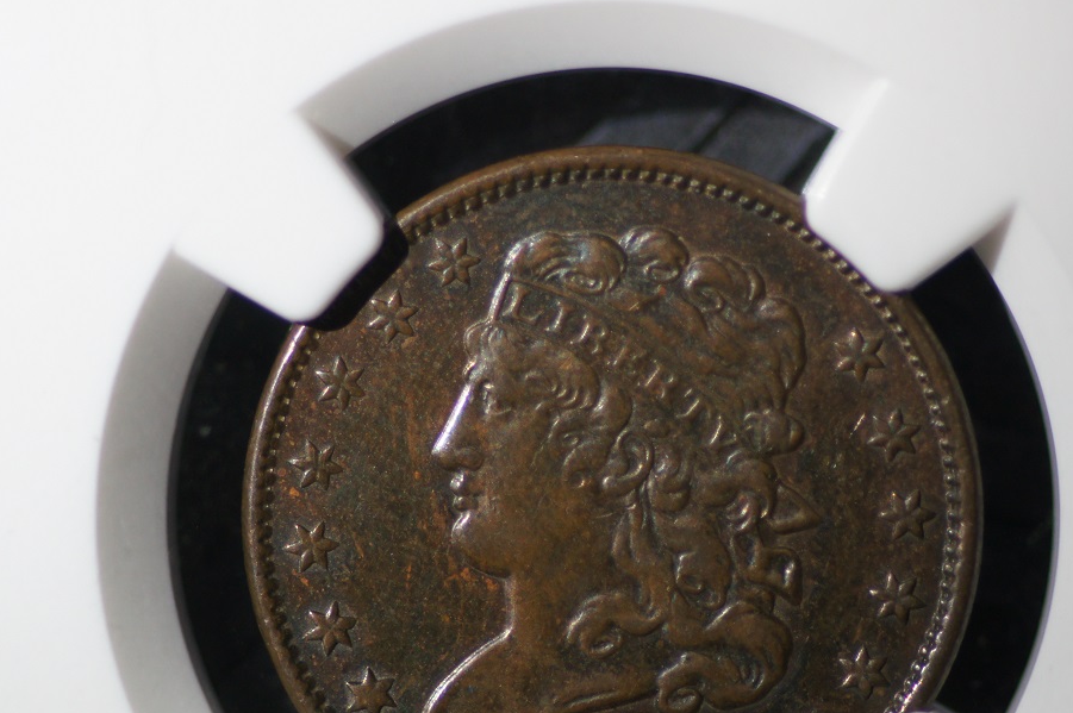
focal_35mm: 221
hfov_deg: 9.3
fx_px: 6581
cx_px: 667
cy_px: 519
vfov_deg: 6.2
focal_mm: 100
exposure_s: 1/160
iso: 500
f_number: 2.8
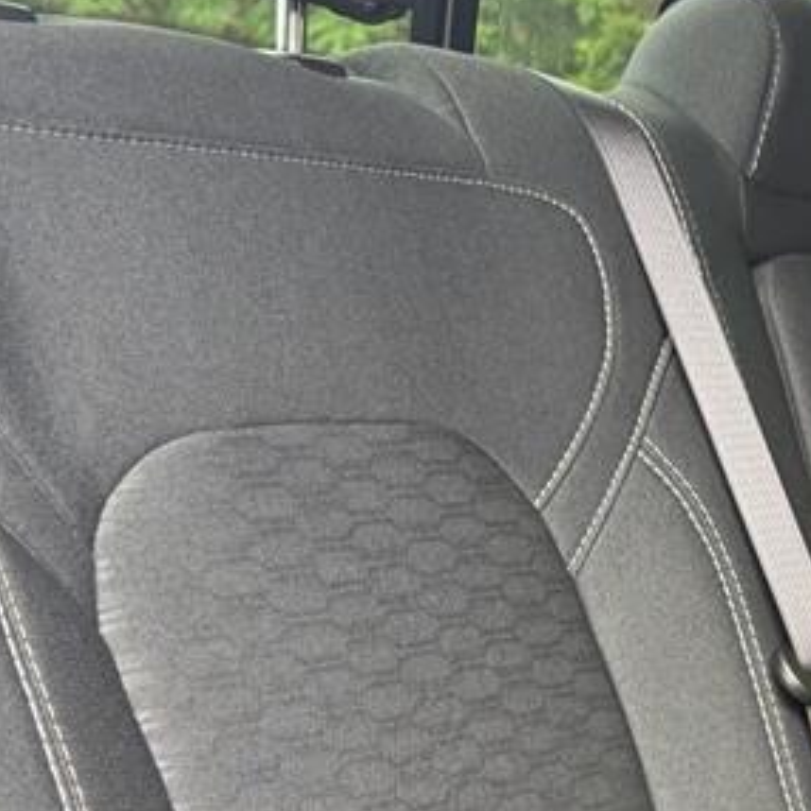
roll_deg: -4.1
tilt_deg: -20.5
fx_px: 2014
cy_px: 978
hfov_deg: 21.8
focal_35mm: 76
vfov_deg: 21.2
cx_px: 848
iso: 160
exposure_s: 1/121
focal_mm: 6.76
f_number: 1.78
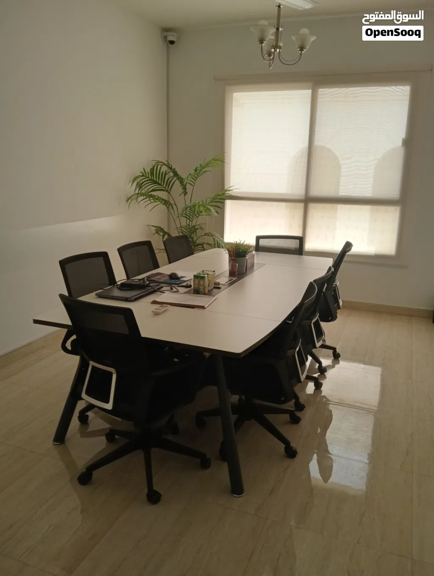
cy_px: 288
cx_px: 217
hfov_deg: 49.9
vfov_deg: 63.4
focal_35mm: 28
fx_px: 467
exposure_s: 1/33.3
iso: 264
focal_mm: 3.98
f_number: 1.8
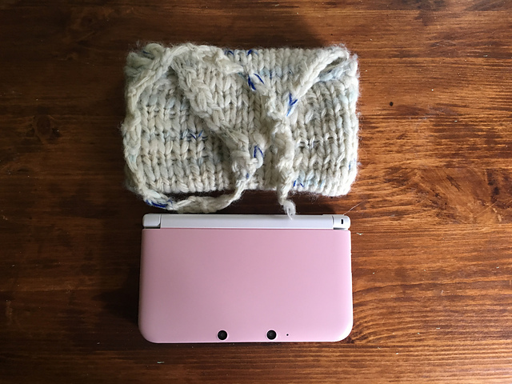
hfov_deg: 61.7
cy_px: 192
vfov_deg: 48.2
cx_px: 256
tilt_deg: -82.8
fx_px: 429
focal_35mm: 29
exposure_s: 1/30
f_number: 2.2
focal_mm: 4.15
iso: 100
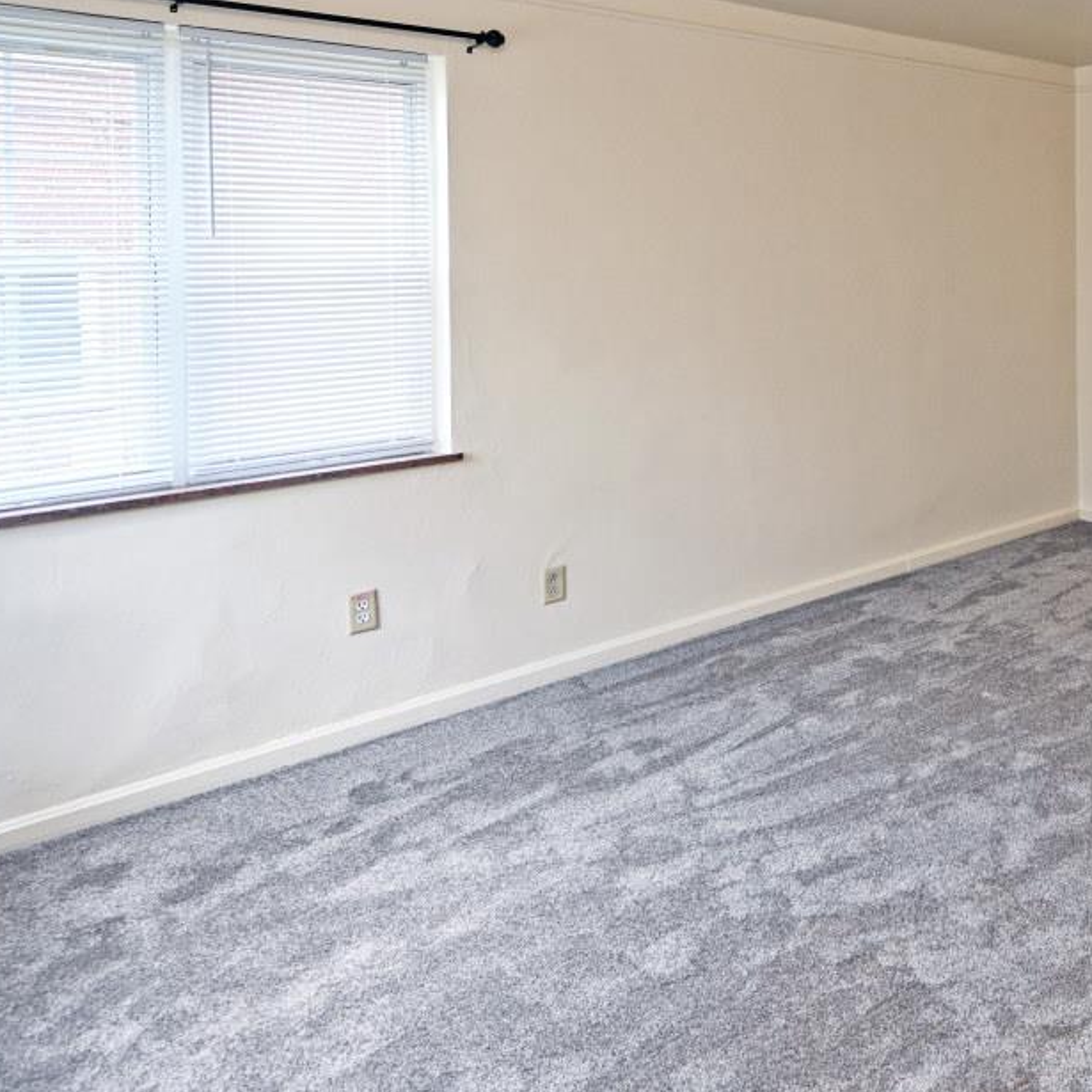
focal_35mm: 29
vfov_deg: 52.9
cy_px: 261
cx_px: 1025
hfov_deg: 48.4
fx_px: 1035
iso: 200
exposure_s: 1/80
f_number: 4.5
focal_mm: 14
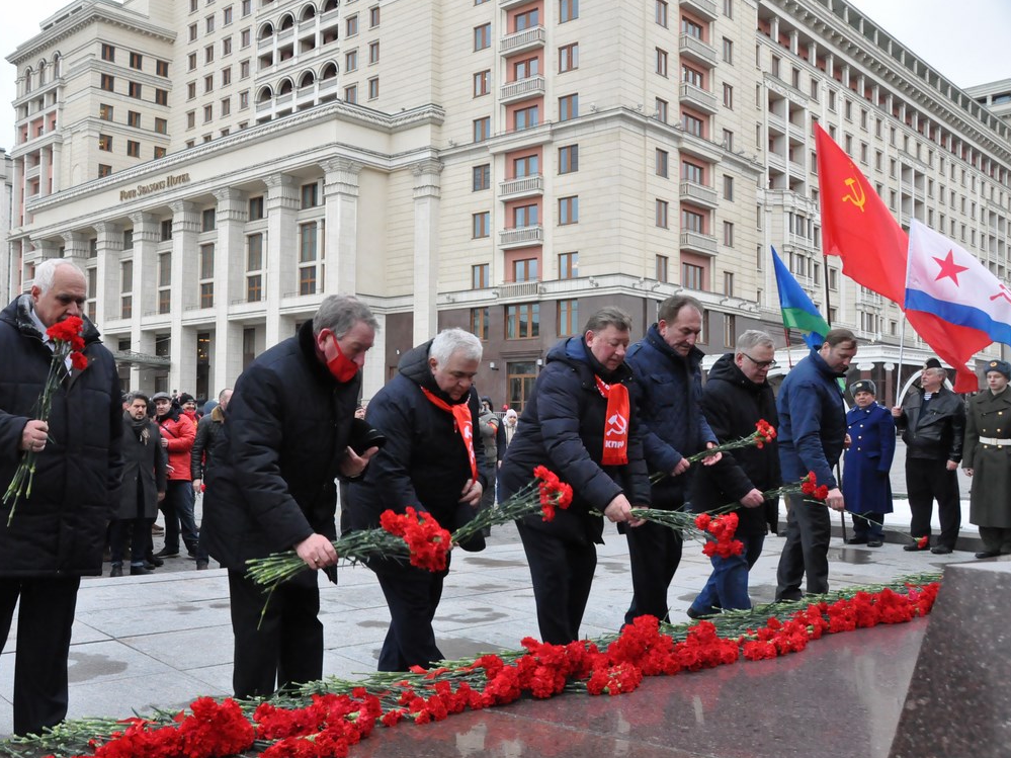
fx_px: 876
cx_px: 429
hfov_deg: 59.7
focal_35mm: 30
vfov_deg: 46.8
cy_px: 380
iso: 3200
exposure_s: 1/200
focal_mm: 18
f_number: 7.1
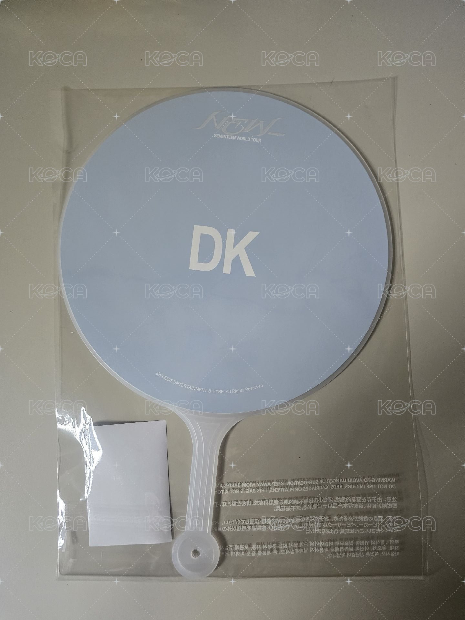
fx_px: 412
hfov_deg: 58.9
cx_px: 232
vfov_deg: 73.9
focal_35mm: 23
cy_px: 310
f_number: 1.7
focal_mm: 6.3
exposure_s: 1/120
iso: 640
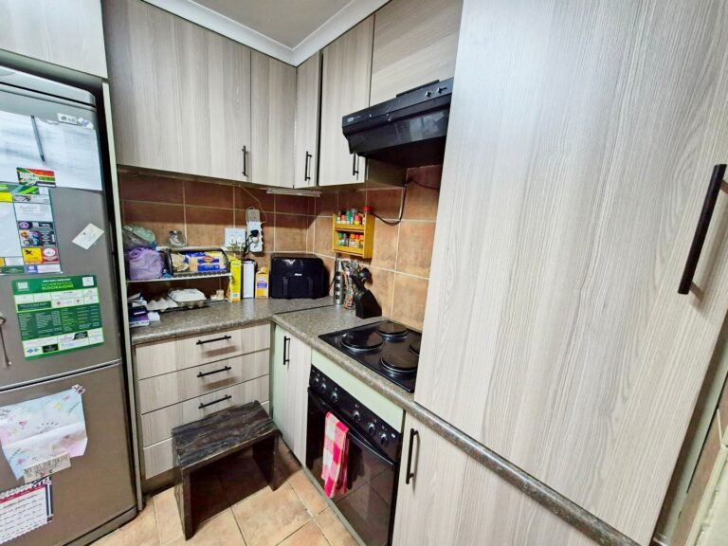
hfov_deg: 106.2
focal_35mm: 13
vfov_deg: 89.9
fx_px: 273
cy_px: 273
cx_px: 364
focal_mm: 1.74
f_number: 2.2
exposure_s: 1/50
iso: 640
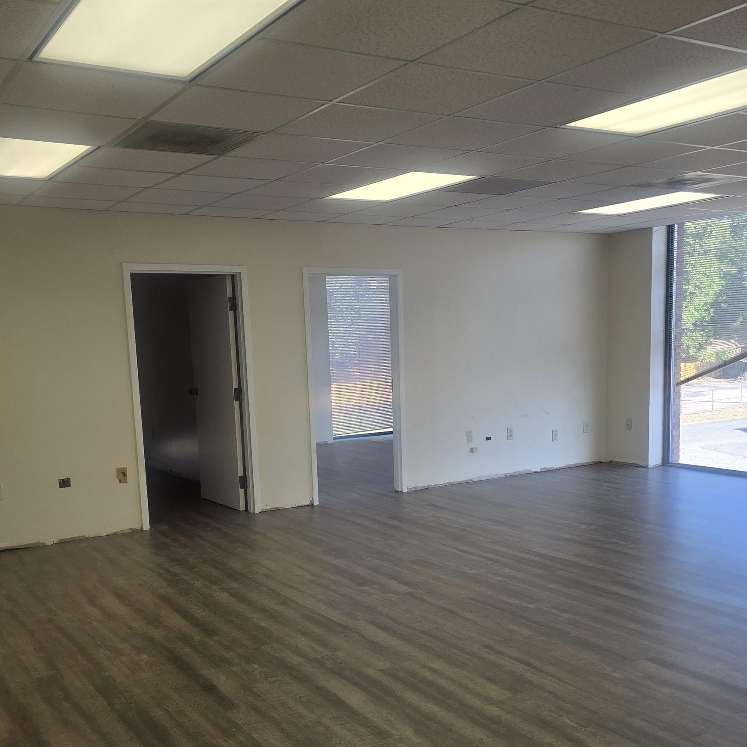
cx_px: 385
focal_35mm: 36
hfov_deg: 46.0
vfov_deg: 45.4
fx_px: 879
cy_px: 495
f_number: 1.7
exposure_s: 1/120
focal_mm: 6.3
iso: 50
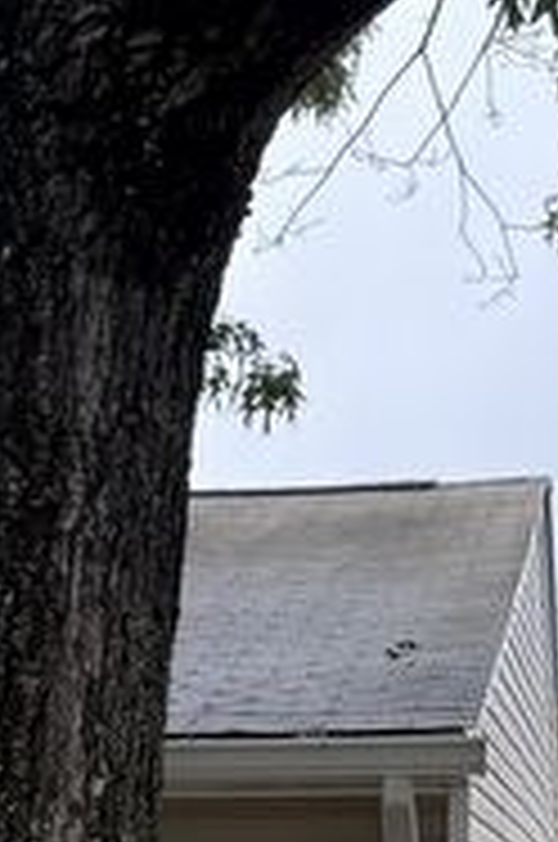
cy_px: 1094
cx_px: 162
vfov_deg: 17.9
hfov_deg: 12.7
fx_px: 2497
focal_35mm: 107
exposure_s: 1/931
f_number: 1.78
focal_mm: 6.76
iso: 100
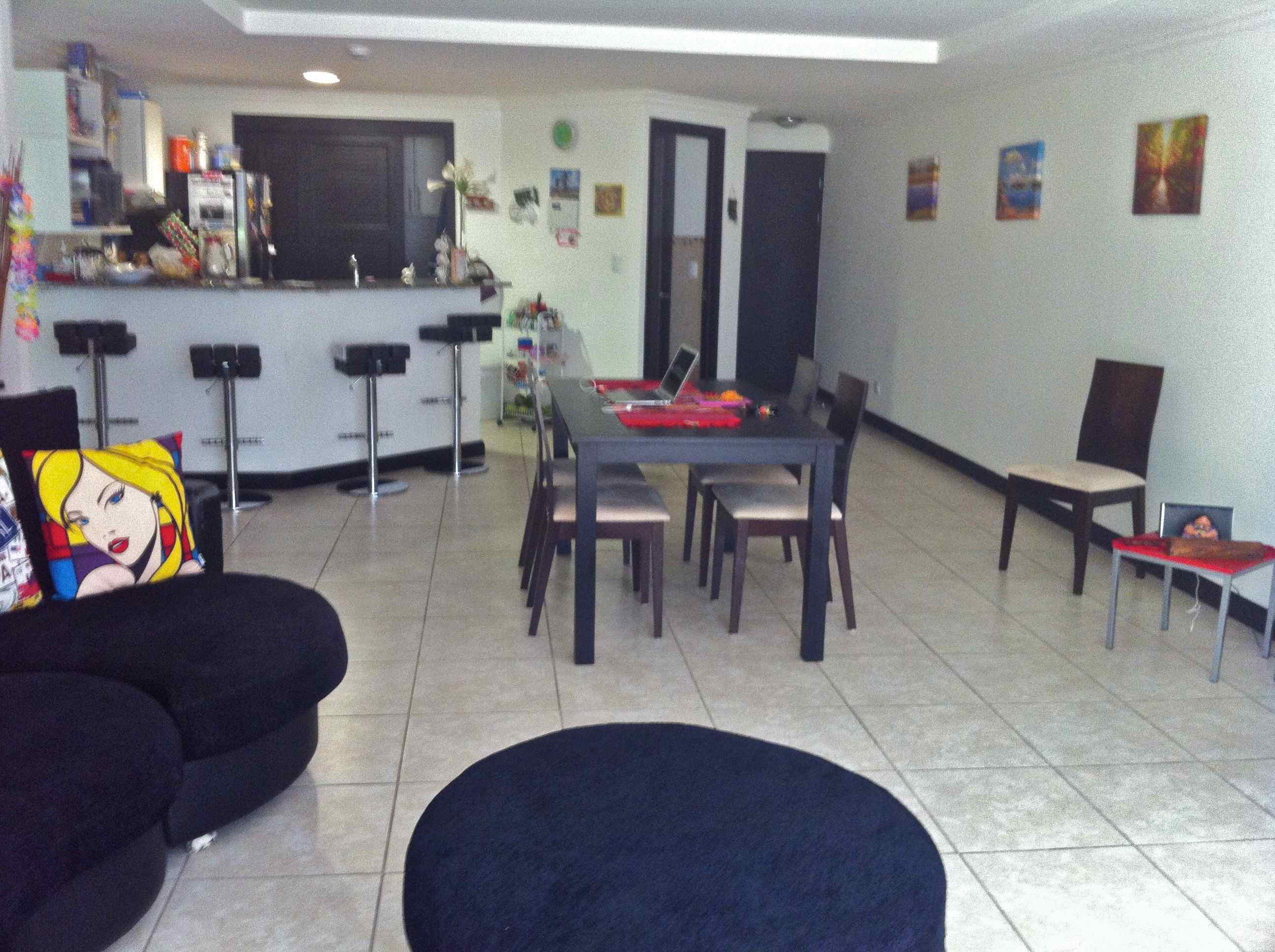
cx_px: 638
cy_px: 476
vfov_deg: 40.6
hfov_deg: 52.7
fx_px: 1287
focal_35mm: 35
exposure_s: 1/15
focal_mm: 3.85
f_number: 2.8
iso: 200
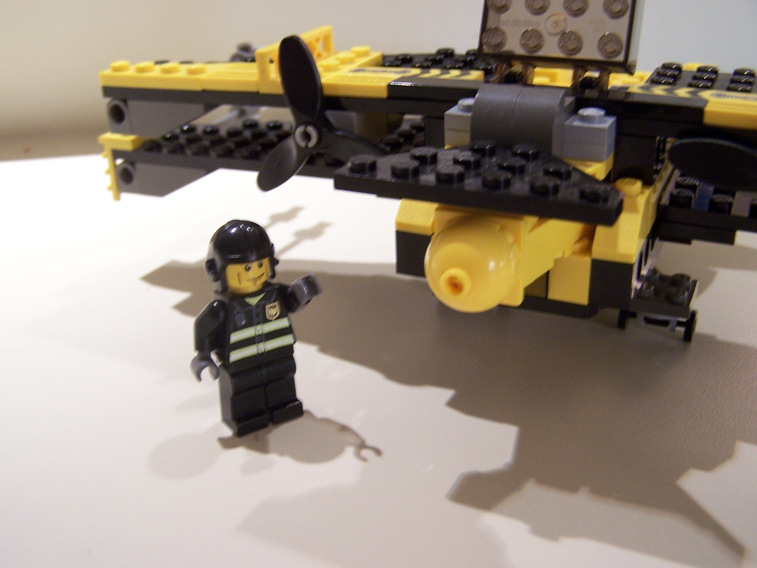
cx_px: 378
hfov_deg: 49.0
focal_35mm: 38
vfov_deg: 37.7
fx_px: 831
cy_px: 284
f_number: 2.8
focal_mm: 6.3
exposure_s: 1/10
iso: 140
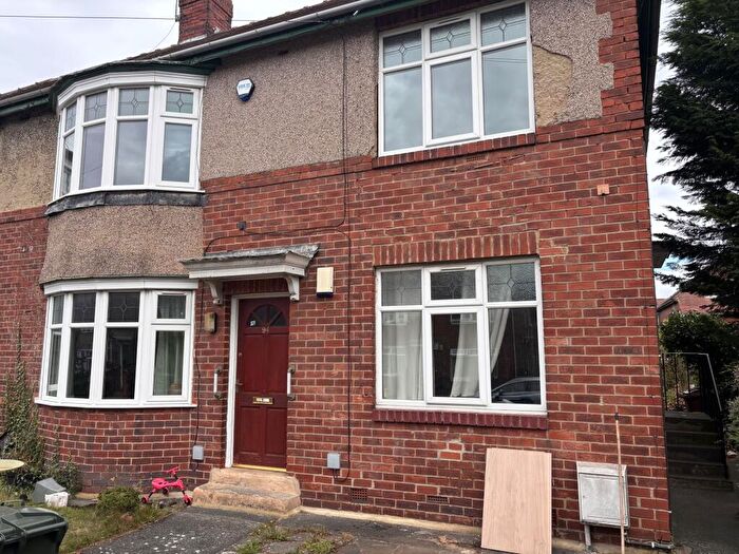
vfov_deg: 53.1
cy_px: 277
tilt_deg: +8.4
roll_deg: -0.8
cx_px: 370
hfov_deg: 67.3
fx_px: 555
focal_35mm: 26
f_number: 1.6
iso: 50
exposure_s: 1/1311
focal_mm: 5.96
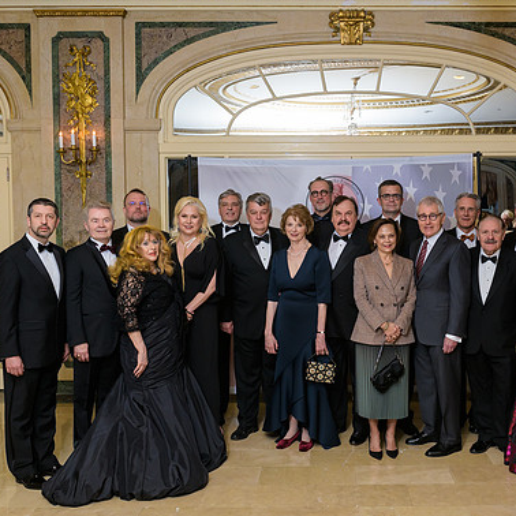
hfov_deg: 42.3
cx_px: 343
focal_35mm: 39
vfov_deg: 42.8
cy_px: 255
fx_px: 658
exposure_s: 1/125
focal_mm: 27
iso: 640
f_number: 5
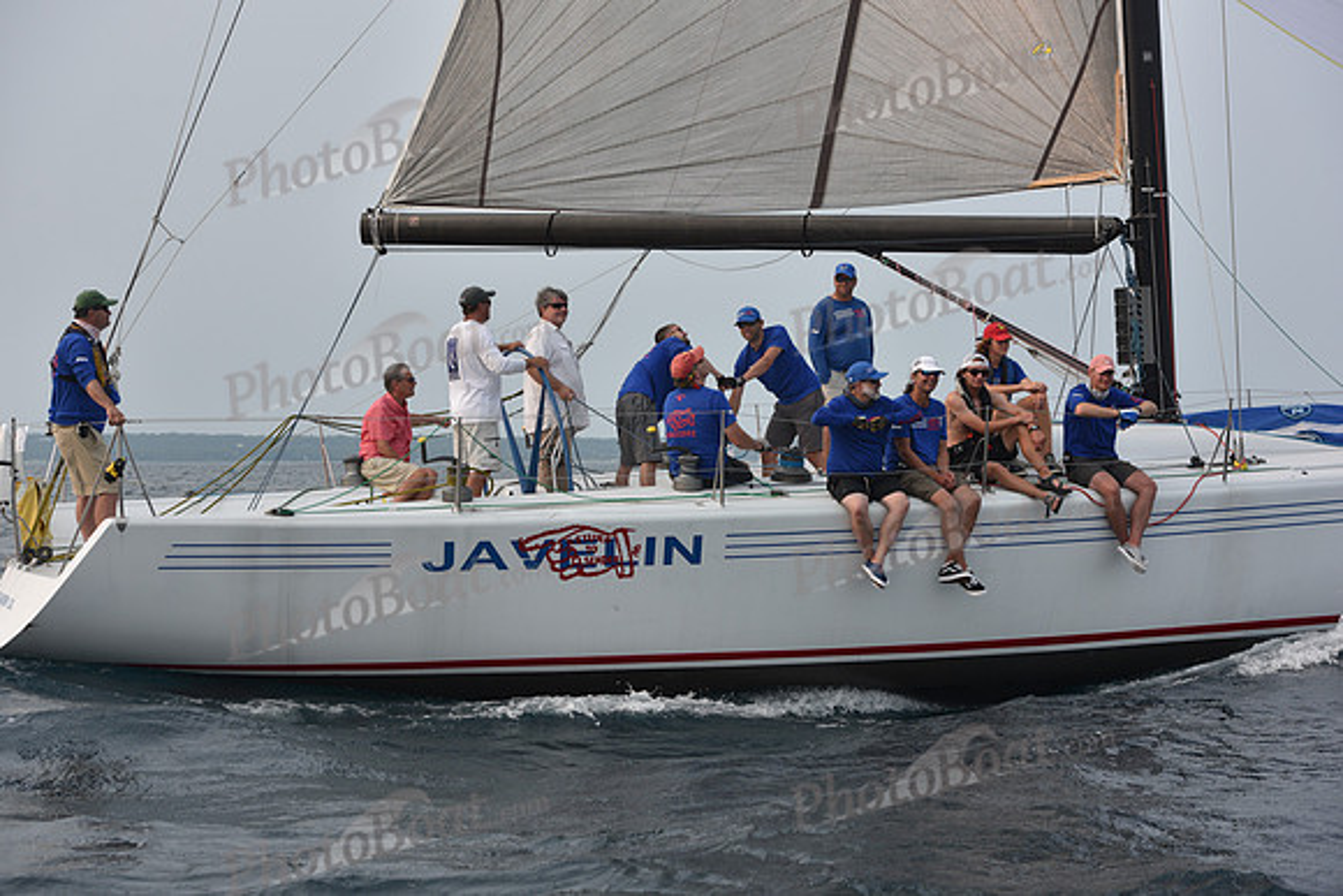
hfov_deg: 28.8
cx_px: 672
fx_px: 2612
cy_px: 448
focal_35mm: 70
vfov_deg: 19.5
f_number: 6.3
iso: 250
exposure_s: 1/1000
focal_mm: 70
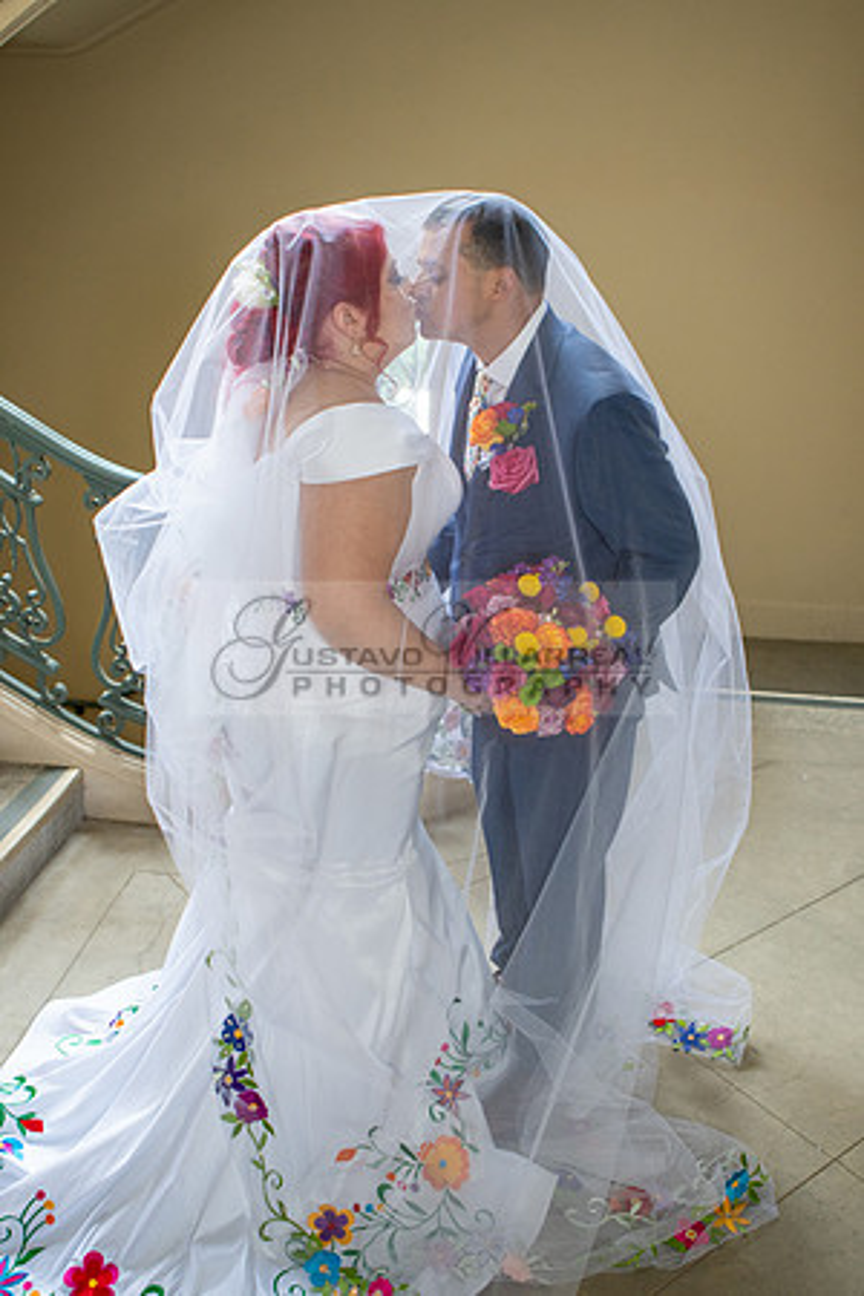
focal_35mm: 36
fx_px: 1296
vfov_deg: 53.1
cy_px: 648
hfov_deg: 36.9
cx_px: 461
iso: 1250
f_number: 2.8
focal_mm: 24
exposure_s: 1/125
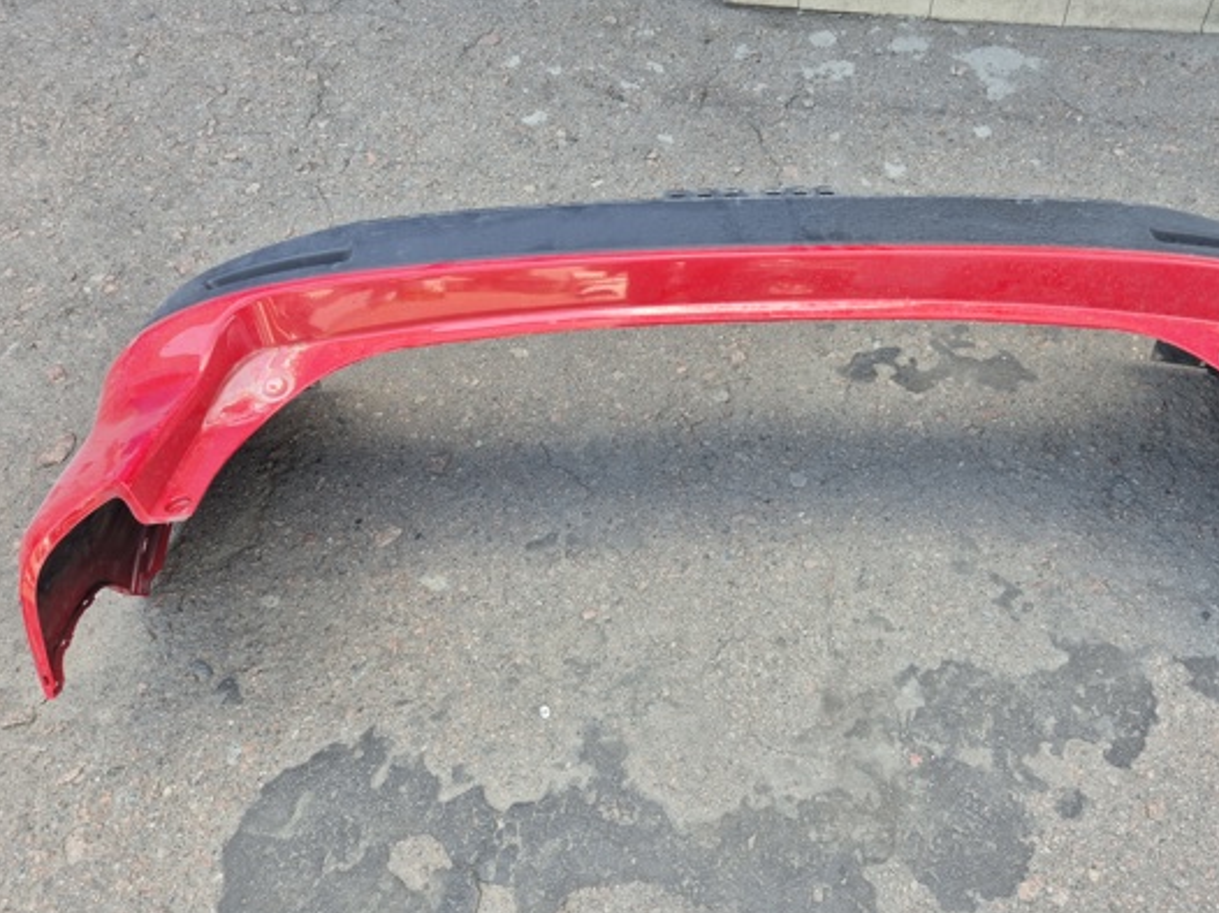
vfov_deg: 49.7
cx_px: 723
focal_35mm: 28
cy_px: 459
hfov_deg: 63.0
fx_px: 986
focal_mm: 5.4
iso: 40
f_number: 1.8
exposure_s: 1/180
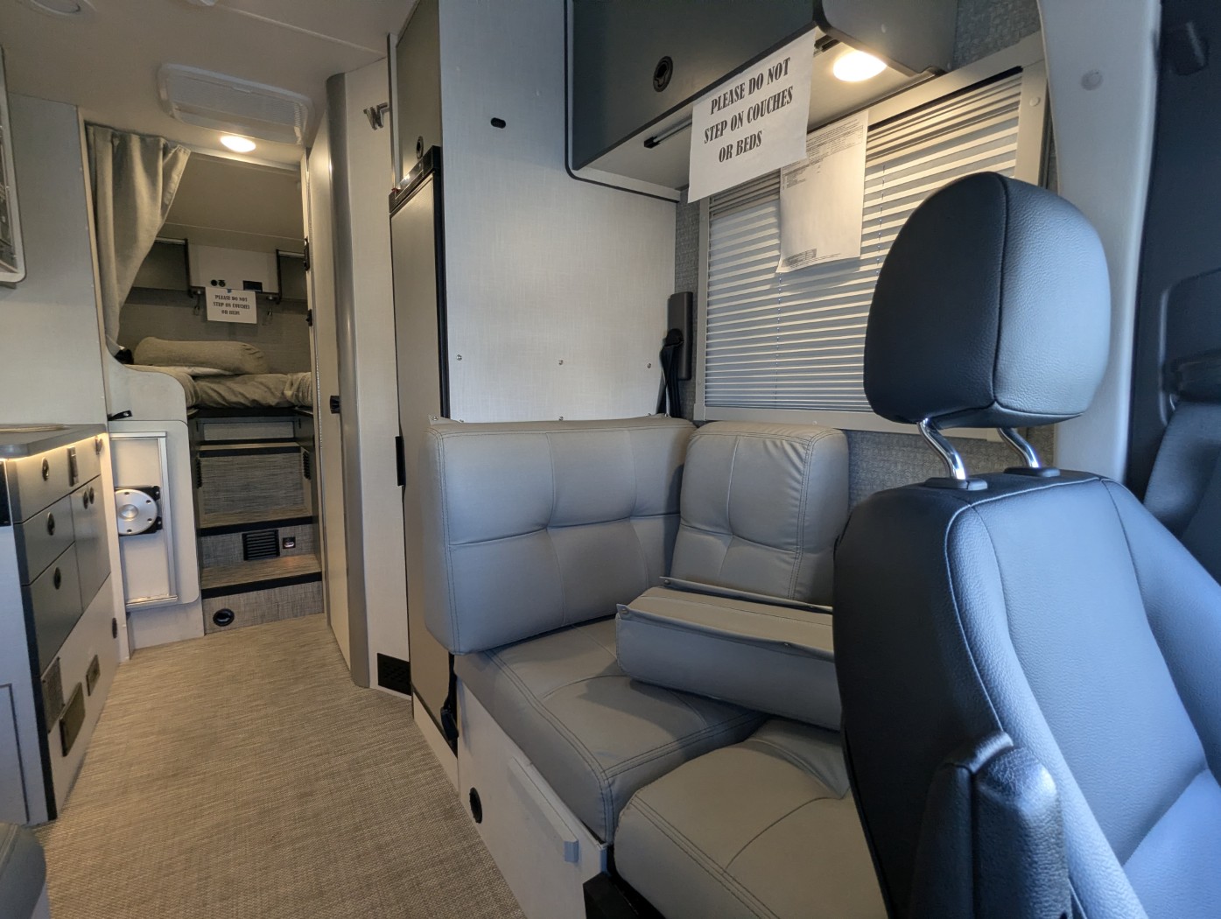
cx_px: 610
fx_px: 565
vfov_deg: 78.2
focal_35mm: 16
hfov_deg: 94.4
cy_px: 460
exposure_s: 1/74.7
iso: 96
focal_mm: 2.35
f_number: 2.2
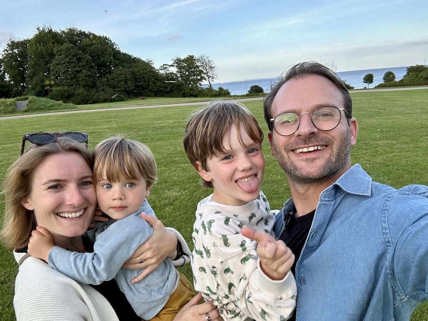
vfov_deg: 58.9
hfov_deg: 73.9
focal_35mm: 23
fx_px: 284
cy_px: 160
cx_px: 214
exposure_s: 1/183
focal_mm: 2.69
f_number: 1.9
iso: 25
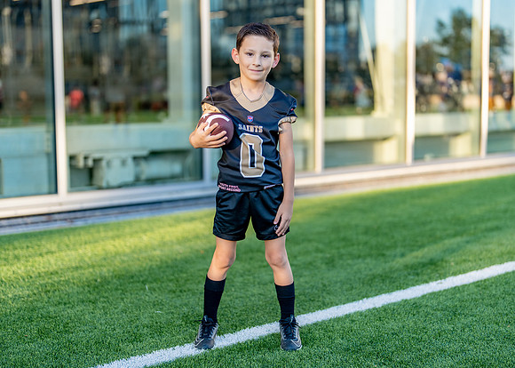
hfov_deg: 33.0
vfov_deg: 23.9
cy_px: 182
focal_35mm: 59
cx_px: 269
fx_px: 870
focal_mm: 50
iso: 200
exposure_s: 1/1600
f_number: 1.2
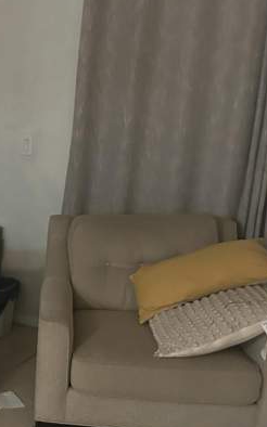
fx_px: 652
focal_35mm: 56
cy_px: 314
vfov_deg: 35.6
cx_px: -117
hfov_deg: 20.3
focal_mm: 5.7
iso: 640
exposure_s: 1/30
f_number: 1.5
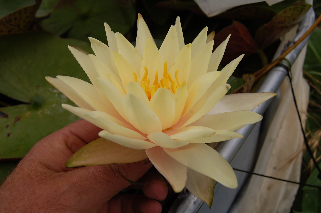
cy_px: 106
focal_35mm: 36
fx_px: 321
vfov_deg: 36.8
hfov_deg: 53.2
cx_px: 160
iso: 200
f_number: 10
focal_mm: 24
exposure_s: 1/400
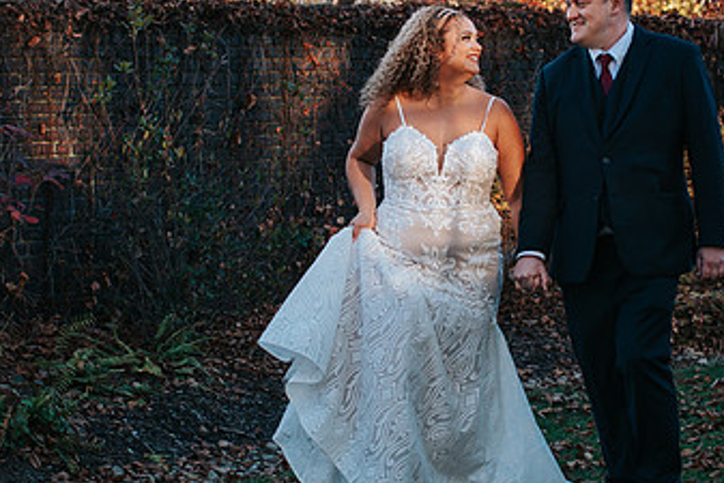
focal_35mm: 101
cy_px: 283
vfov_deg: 13.6
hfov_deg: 20.2
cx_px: 450
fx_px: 2032
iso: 100
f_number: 2.5
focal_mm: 35
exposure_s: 1/250
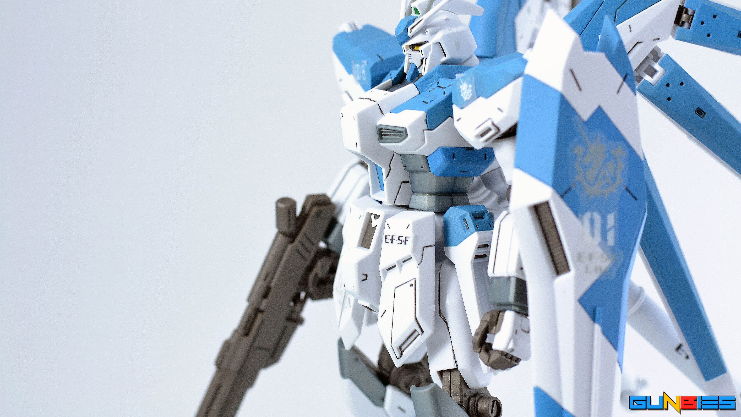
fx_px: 1552
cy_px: 170
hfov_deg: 26.8
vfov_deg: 15.3
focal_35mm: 79
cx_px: 372
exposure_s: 1/40
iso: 400
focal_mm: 50
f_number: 5.6
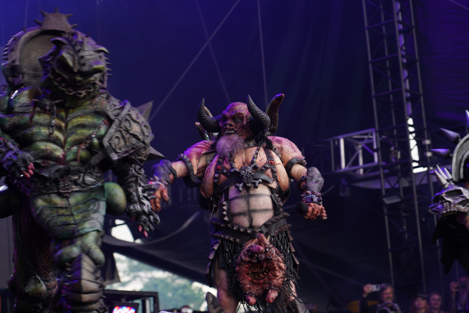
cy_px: 156
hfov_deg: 19.5
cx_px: 234
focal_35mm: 105
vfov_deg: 13.0
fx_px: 1368
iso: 250
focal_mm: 105
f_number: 4
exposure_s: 1/125
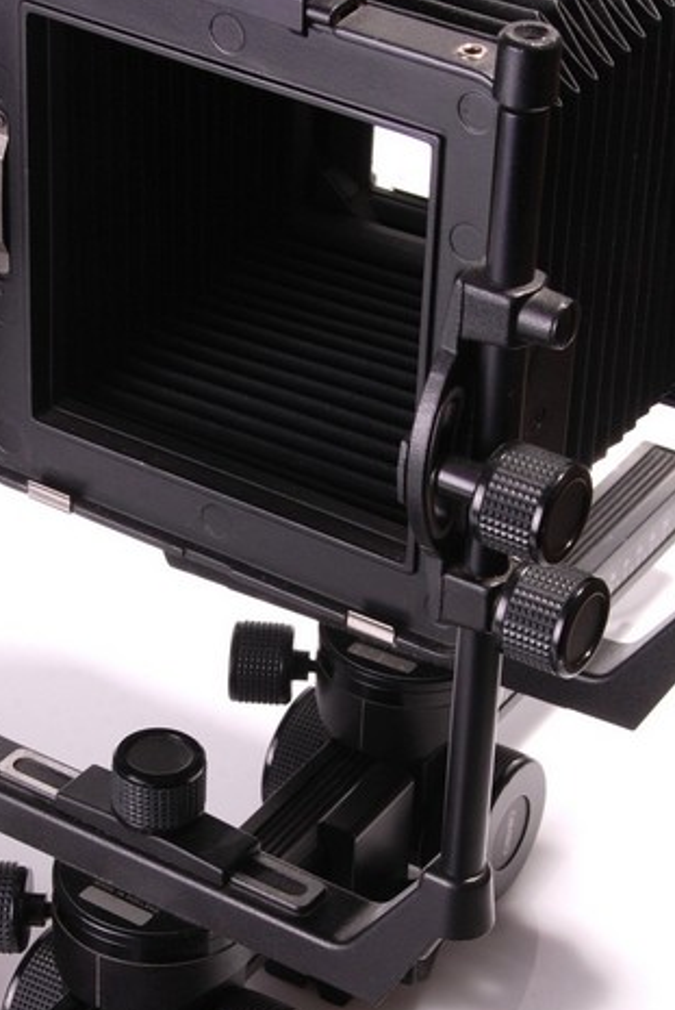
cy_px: 626
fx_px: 3339
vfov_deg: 17.2
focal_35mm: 119
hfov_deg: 11.5
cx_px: 209
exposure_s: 1/80
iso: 100
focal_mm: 36
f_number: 11
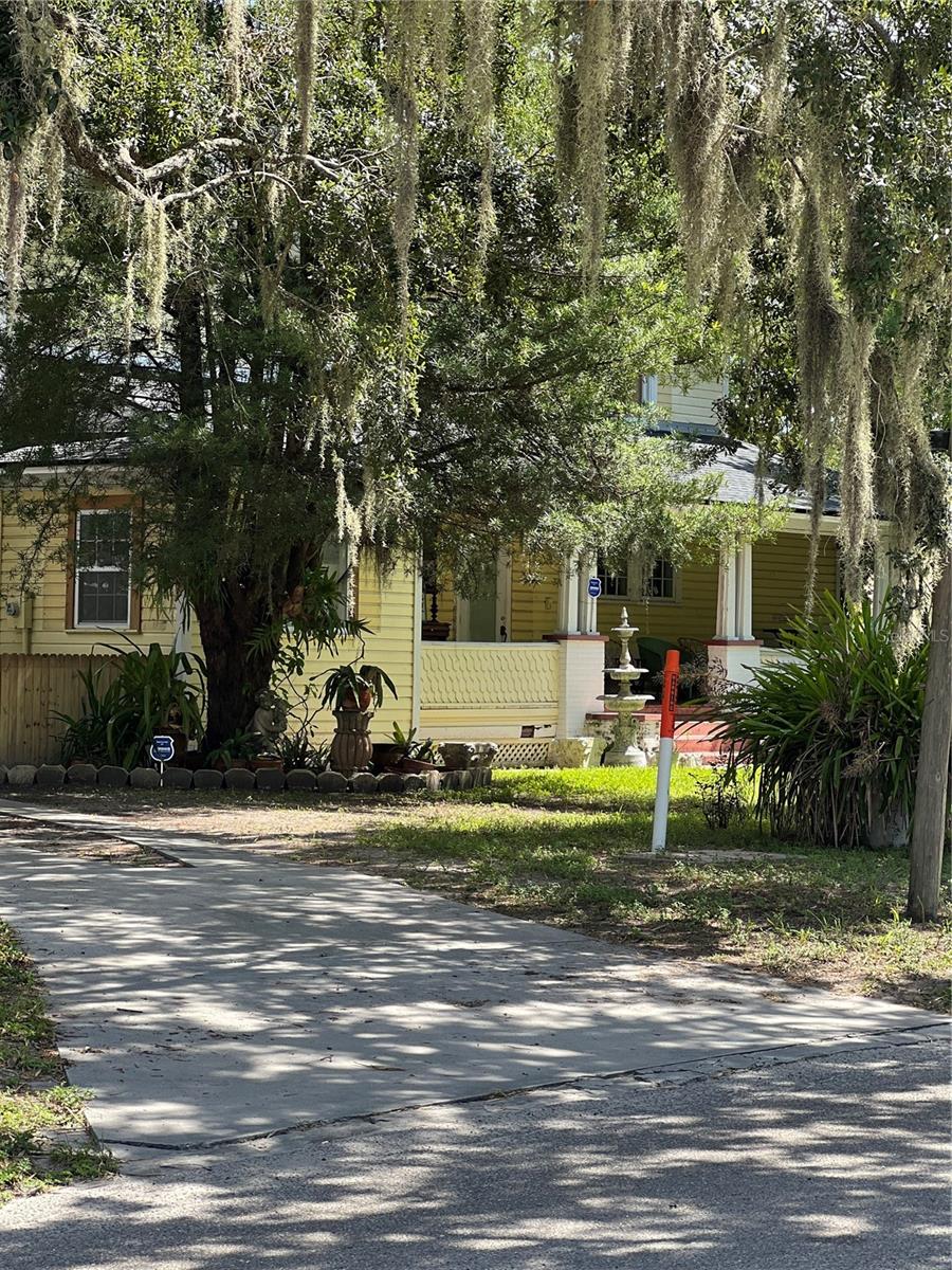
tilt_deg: +0.5
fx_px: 2824
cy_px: 635
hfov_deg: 19.1
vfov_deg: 25.3
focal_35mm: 77
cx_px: 476
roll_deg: -0.5
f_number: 2.8
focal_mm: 9
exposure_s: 1/121
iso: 25
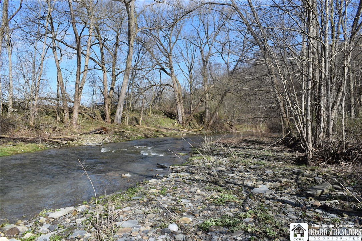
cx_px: 181
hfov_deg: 59.5
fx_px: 317
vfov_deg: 41.7
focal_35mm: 32
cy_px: 120
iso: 200
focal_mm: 21
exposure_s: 1/320
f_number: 9
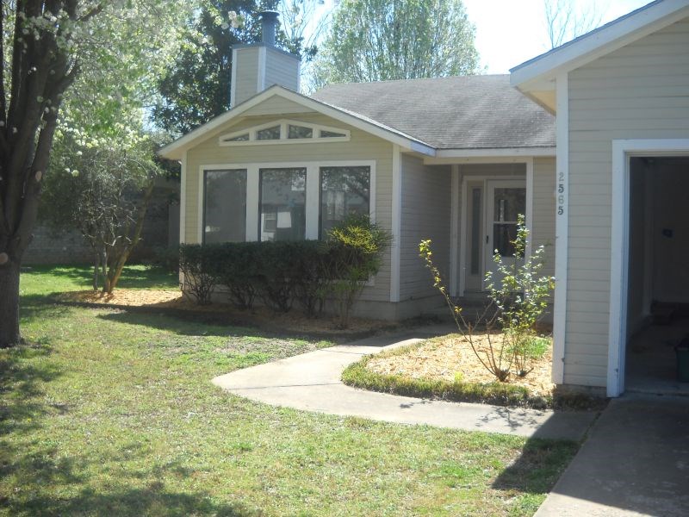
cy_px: 258
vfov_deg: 35.1
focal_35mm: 41
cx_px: 344
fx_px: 816
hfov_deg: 45.8
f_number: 3.1
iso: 64
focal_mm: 6.72
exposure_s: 1/369
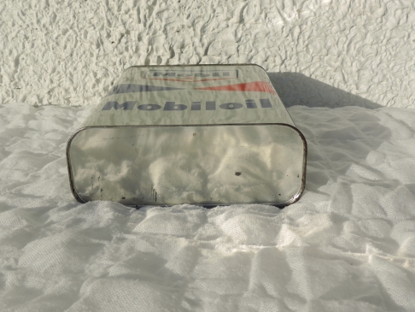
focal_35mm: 37
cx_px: 195
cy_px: 126
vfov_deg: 38.5
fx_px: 444
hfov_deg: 50.1
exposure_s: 1/1250
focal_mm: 5.3
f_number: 3.9
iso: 80
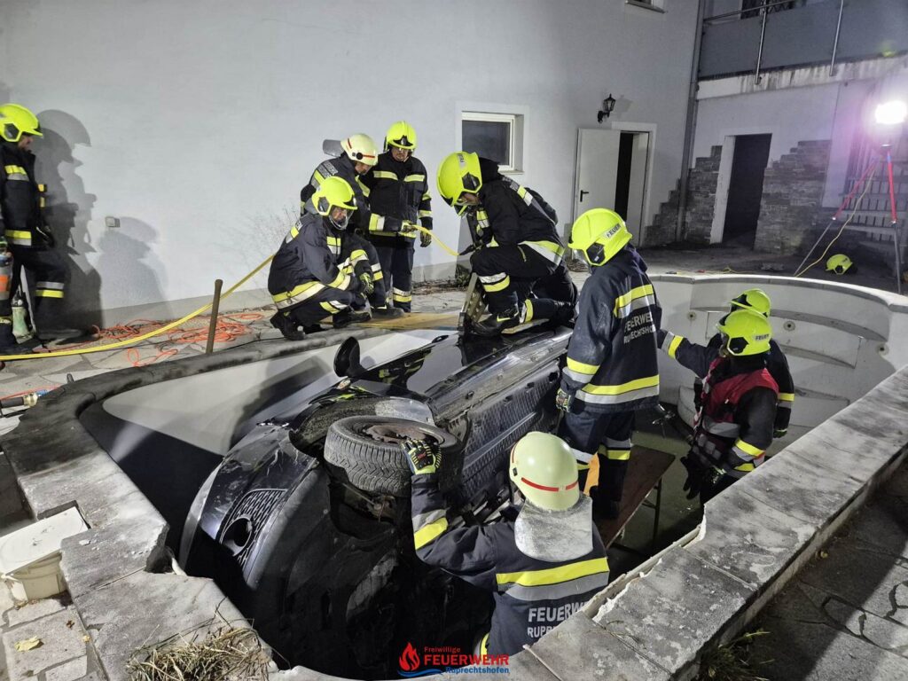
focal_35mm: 23
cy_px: 340
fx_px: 603
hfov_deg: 73.9
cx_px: 454
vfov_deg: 58.9
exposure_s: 1/100
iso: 1000
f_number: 1.8
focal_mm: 5.4
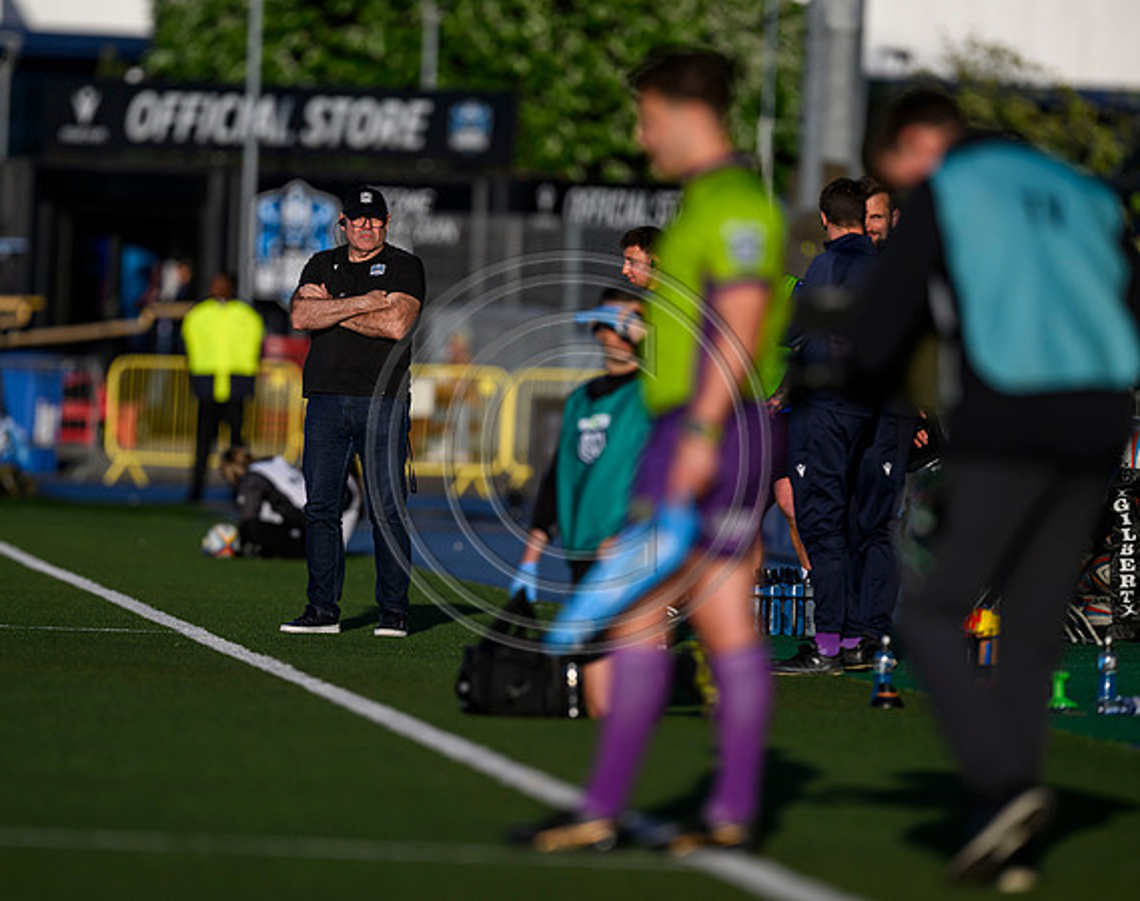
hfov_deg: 4.3
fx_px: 15032
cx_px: 463
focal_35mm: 448
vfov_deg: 3.4
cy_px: 450
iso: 500
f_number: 3.5
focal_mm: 400
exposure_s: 1/10000
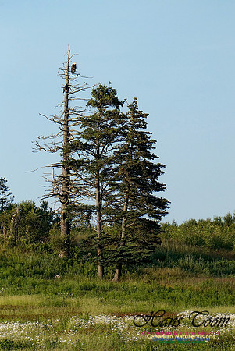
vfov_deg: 6.5
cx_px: 118
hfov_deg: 4.4
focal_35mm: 315
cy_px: 176
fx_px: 3077
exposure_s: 1/1000
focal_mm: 210
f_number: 10
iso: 800
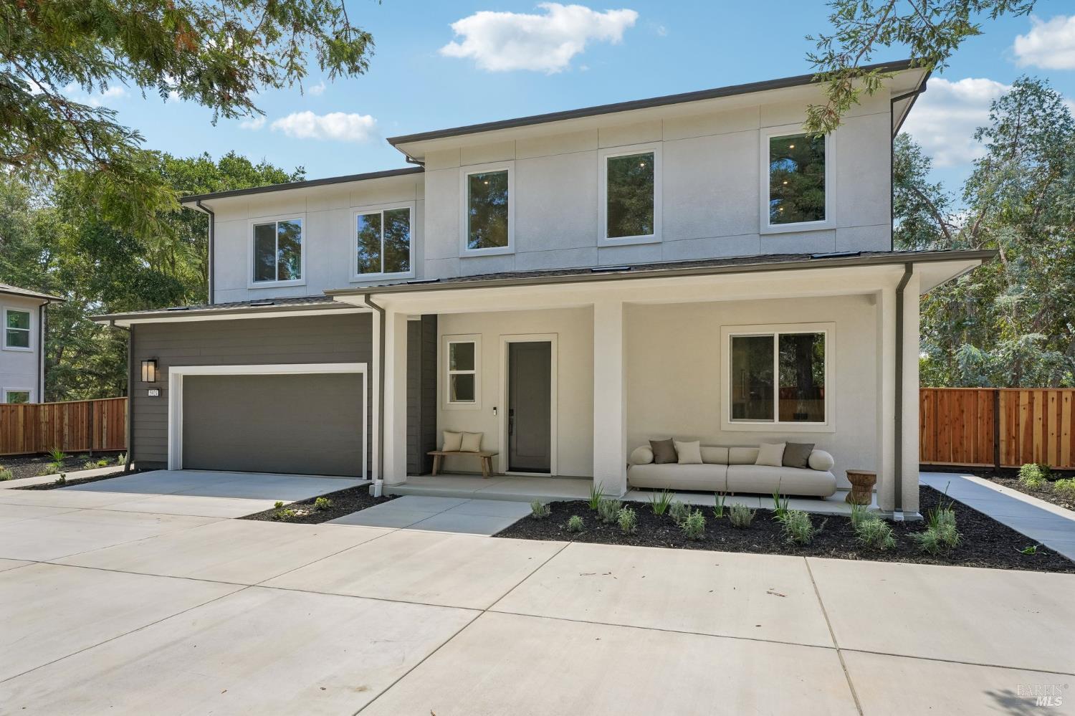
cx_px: 538
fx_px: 609
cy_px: 358
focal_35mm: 20
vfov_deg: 60.9
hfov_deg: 82.9
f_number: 8
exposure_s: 1/640
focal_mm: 20.4
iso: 640
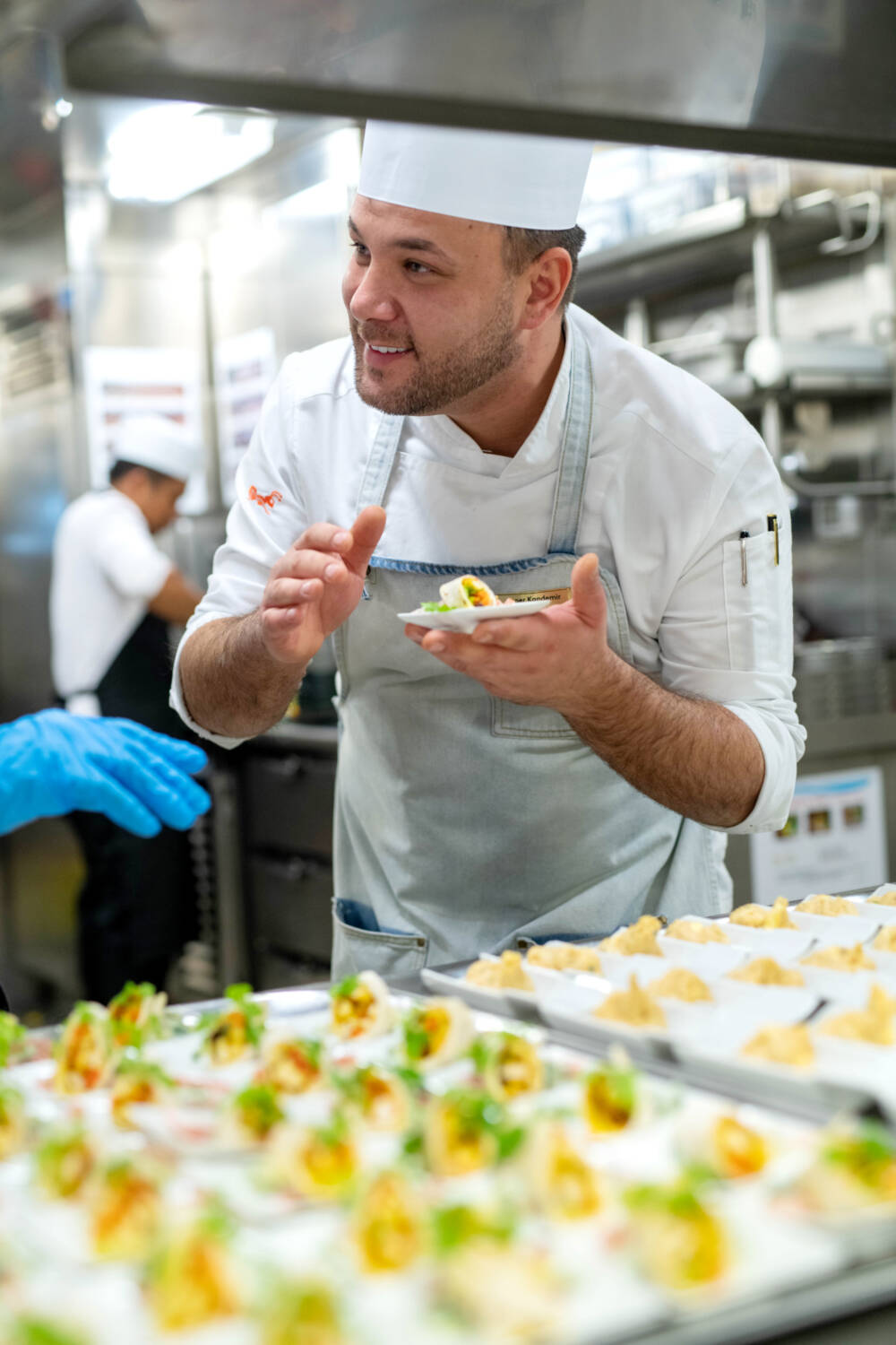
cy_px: 672
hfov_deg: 27.0
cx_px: 448
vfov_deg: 39.6
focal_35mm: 50
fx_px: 1867
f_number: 2.5
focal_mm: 50
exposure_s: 1/320
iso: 800
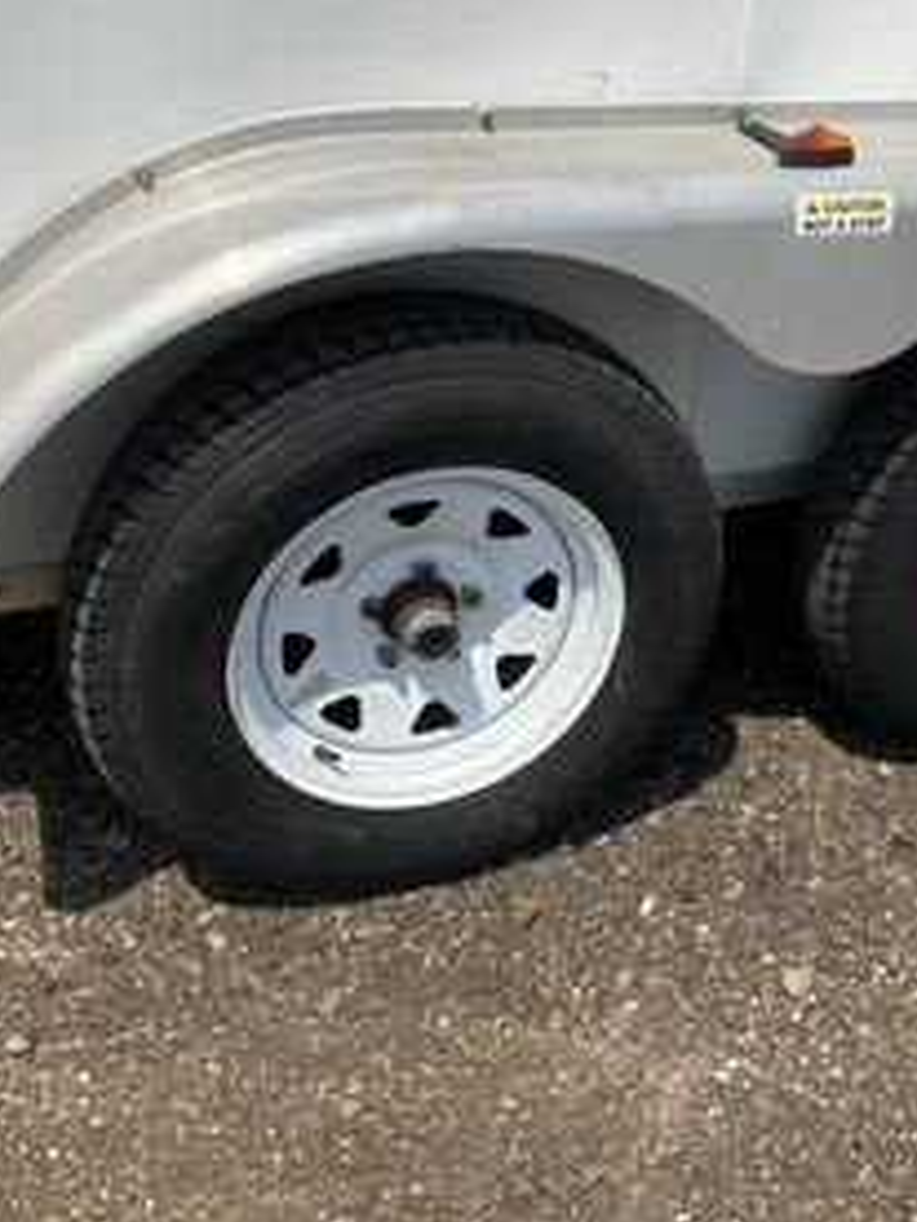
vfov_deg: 44.8
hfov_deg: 33.5
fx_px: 1483
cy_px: 589
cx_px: 709
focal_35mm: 42
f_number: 1.8
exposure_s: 1/2667
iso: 25
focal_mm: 3
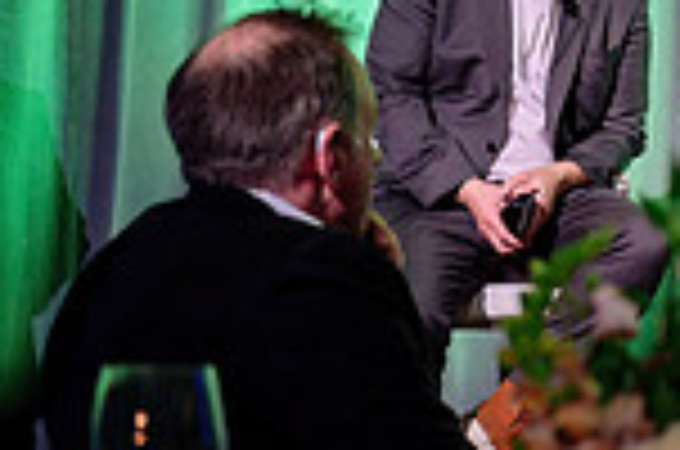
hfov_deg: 15.4
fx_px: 2318
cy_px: 261
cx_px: 1017
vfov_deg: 11.1
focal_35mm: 123
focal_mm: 30
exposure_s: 1/160
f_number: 2.8
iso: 1000
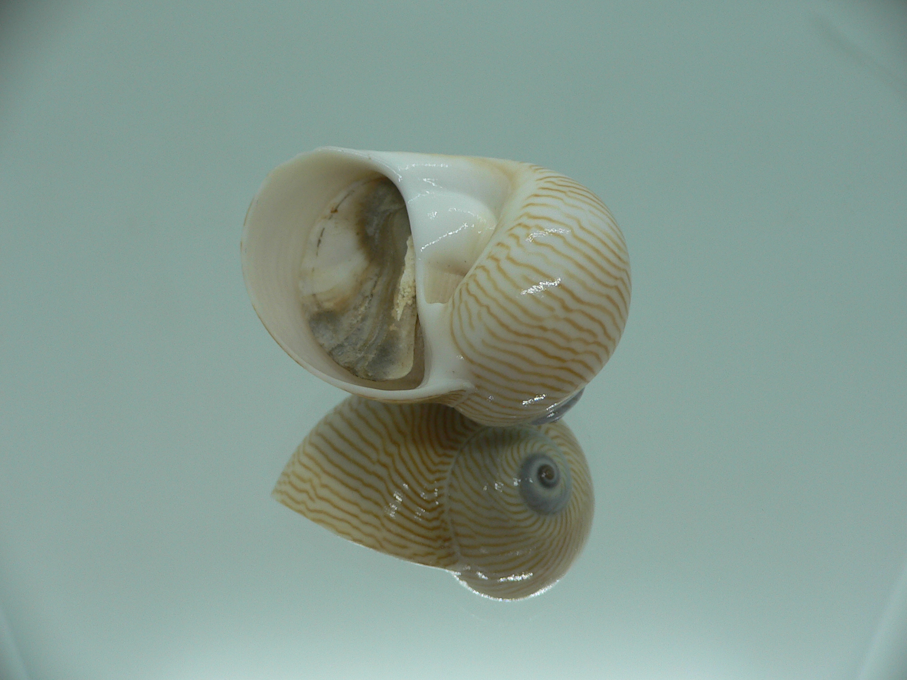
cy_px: 340
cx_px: 454
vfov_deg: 40.7
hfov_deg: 52.6
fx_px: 917
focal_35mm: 35
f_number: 2.8
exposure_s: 1/60
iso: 80
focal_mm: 4.6
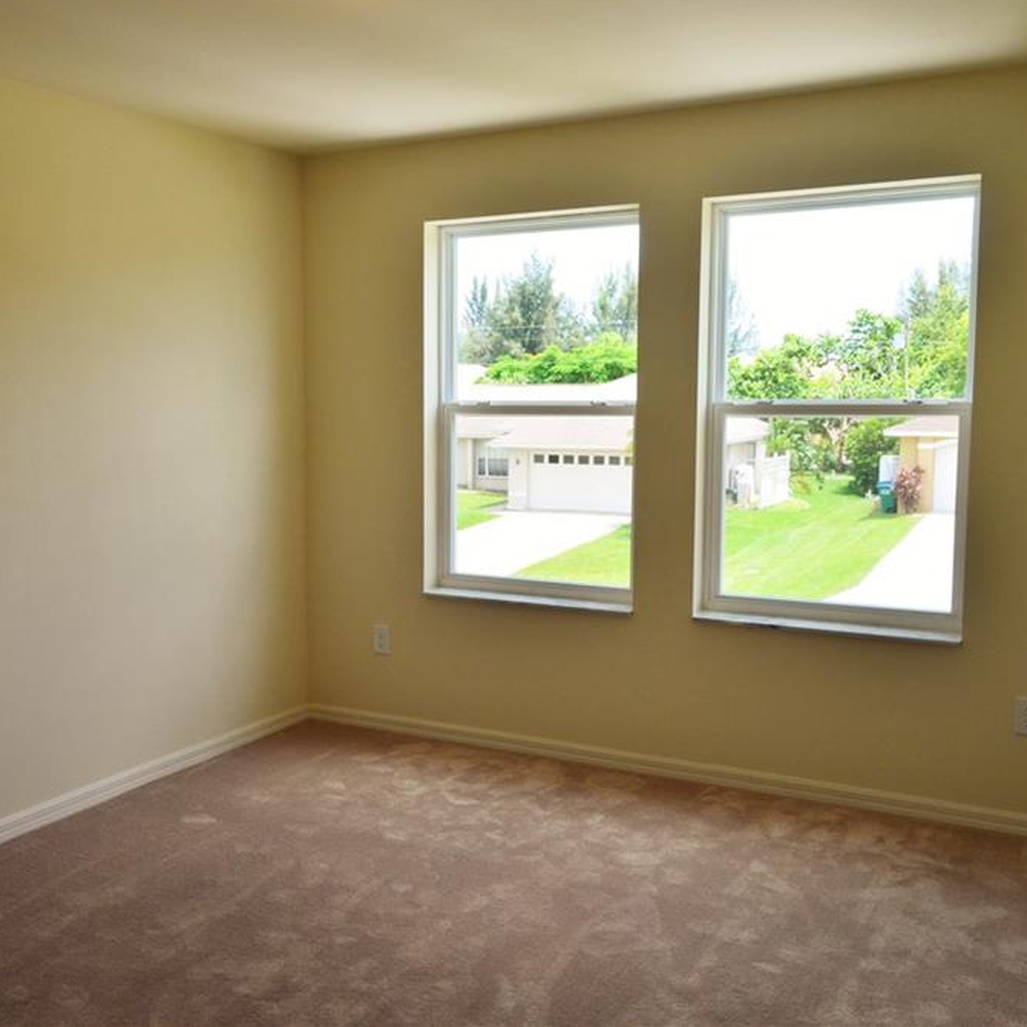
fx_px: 1175
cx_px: 357
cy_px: 510
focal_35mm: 35
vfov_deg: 47.2
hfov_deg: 46.6
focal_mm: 18
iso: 400
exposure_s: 1/125
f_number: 9
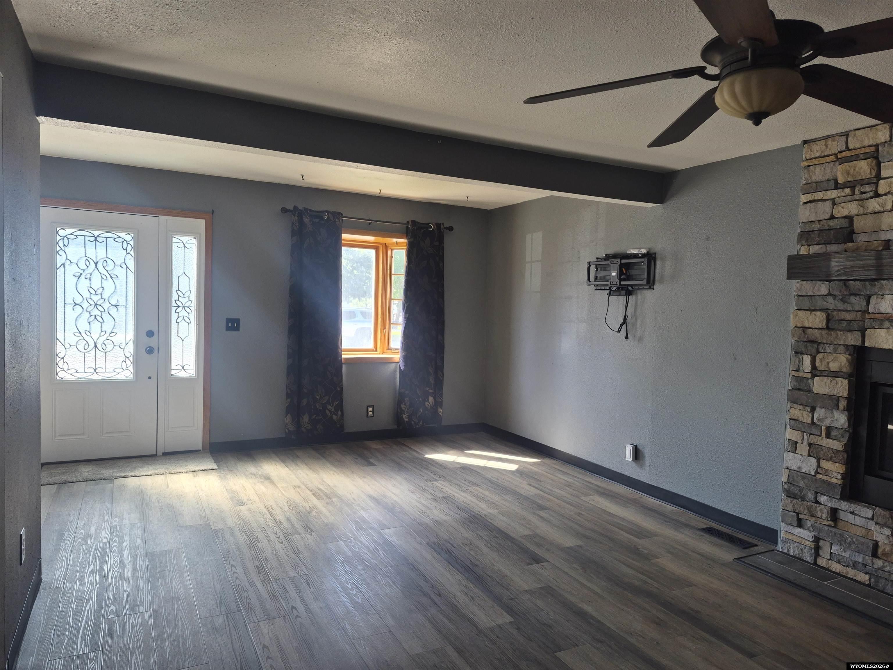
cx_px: 446
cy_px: 335
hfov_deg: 73.9
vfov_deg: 58.9
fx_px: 593
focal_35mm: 23
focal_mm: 5.4
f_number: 1.8
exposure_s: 1/180
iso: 80
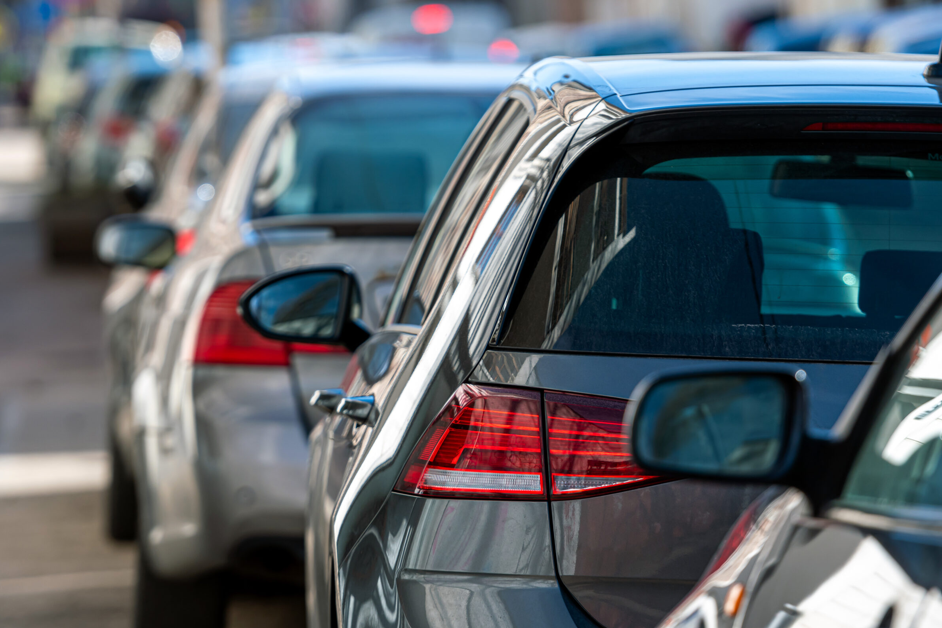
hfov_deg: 7.3
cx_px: 456
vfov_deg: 4.9
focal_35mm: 283
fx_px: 7393
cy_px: 306
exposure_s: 1/640
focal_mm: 175
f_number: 4
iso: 100
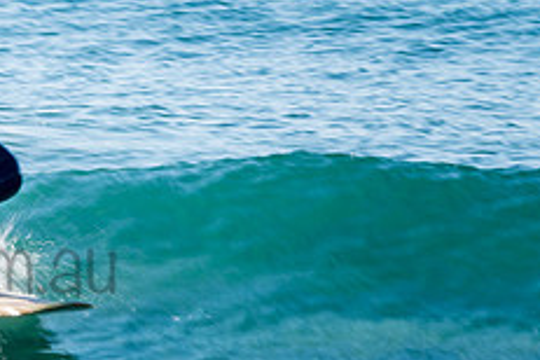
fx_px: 22543
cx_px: -116
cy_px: 229
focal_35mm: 1503
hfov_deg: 1.4
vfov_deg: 0.9
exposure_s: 1/20
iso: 31
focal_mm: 500
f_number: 22
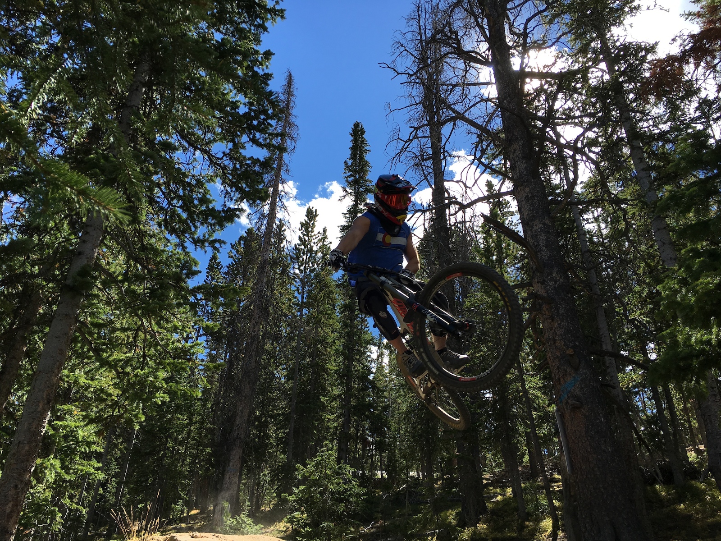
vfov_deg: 48.2
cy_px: 270
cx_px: 360
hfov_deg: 61.7
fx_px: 604
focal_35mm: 29
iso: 25
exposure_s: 1/1083
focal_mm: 4.15
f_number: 2.2
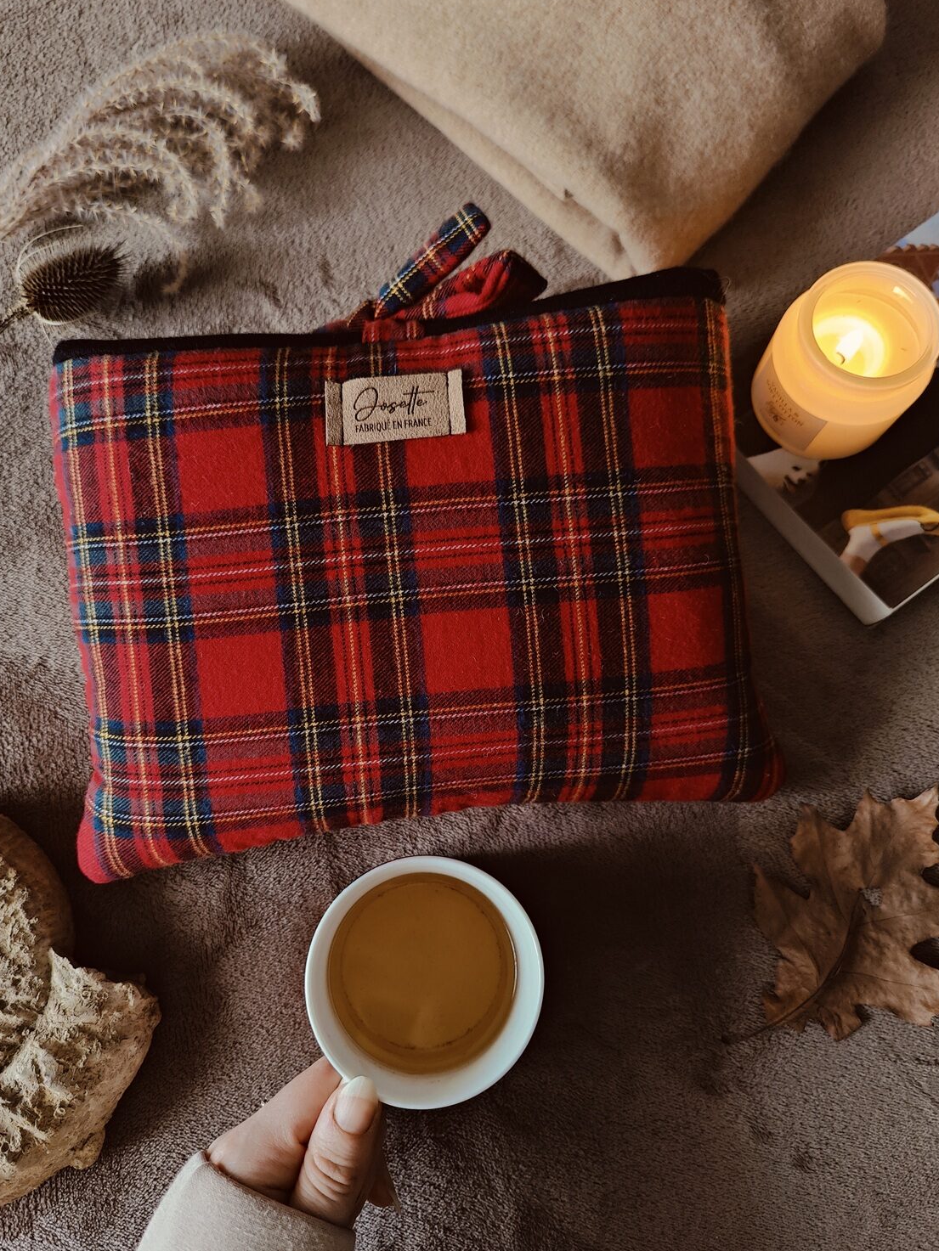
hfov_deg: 54.8
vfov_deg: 69.4
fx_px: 904
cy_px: 645
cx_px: 436
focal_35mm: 25
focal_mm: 6.06
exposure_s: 1/35
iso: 125
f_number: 1.8
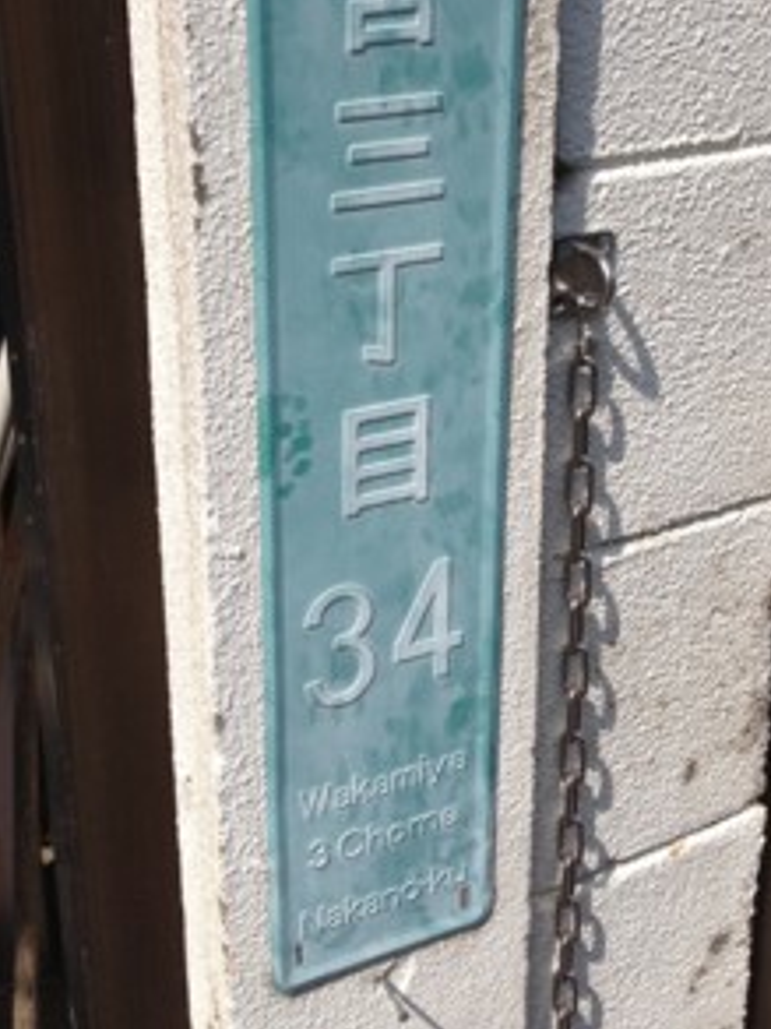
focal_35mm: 54
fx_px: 1604
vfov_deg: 34.7
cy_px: 250
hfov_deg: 27.0
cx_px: 363
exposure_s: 1/2208
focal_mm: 4.28
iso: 64
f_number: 2.4
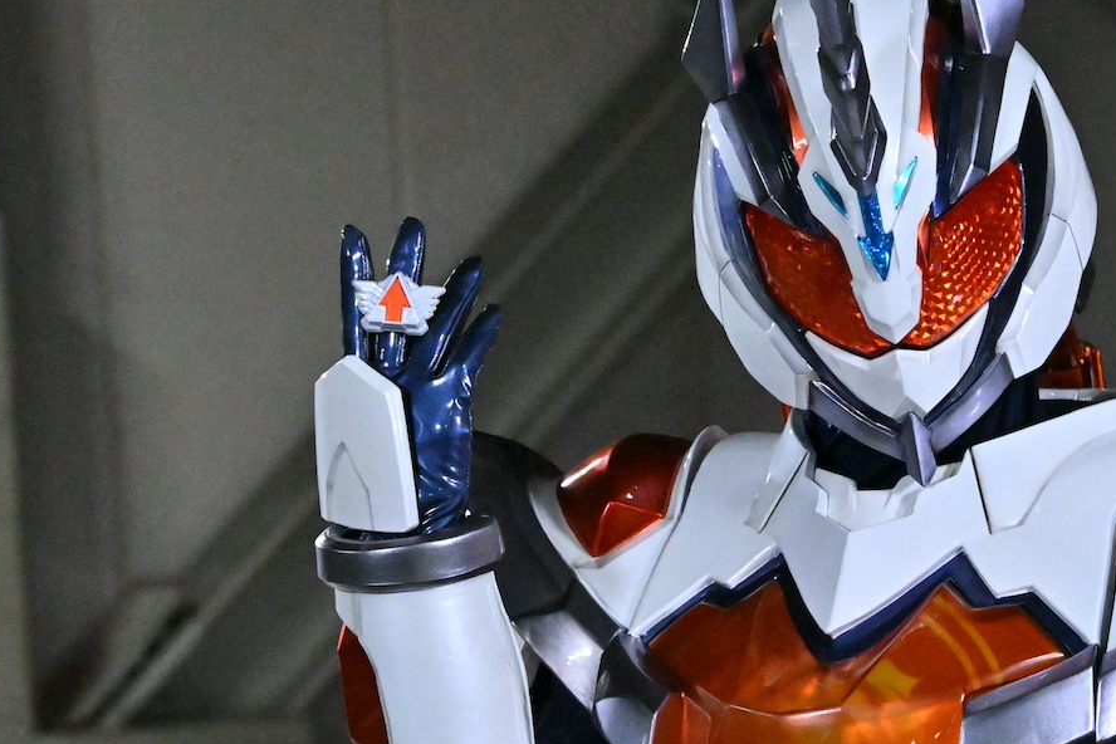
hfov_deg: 10.7
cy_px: 573
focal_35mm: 192
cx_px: 887
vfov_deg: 7.1
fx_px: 5952
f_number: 6.3
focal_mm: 81
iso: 10000
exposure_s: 1/500
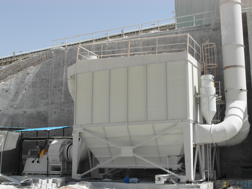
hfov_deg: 36.8
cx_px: 126
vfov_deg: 28.0
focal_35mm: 52
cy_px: 94
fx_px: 379
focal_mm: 9.2
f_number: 4.2
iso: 100
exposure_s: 1/750
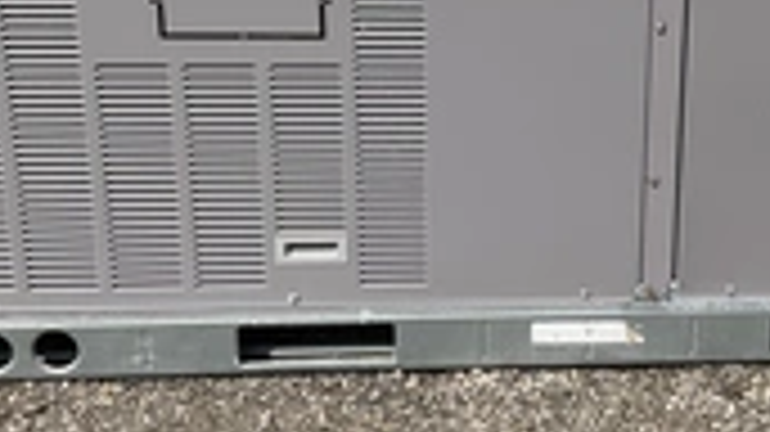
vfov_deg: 16.3
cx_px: 572
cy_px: 144
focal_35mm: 74
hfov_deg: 28.2
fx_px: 1510
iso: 25
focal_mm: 3
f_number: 1.8
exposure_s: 1/2959
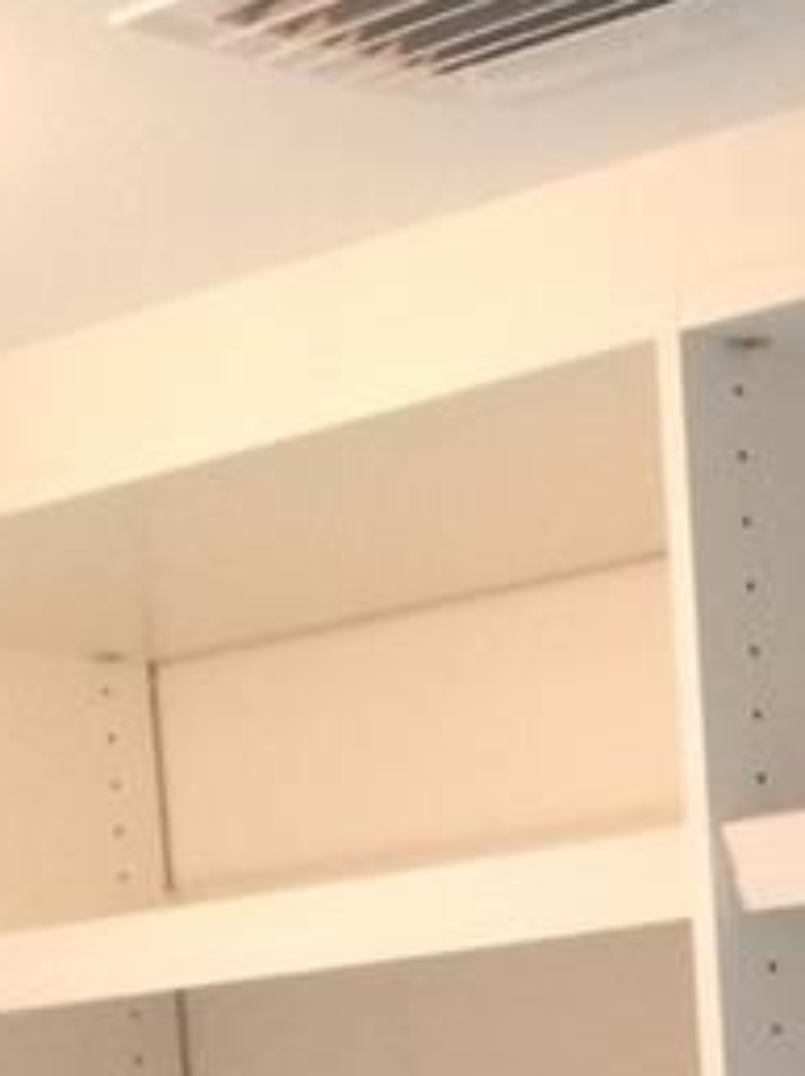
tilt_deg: -11.0
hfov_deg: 10.3
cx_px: 1485
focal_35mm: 135
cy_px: 2386
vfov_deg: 12.3
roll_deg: +2.1
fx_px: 4193
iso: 125
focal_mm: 4.15
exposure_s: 1/30
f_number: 2.2
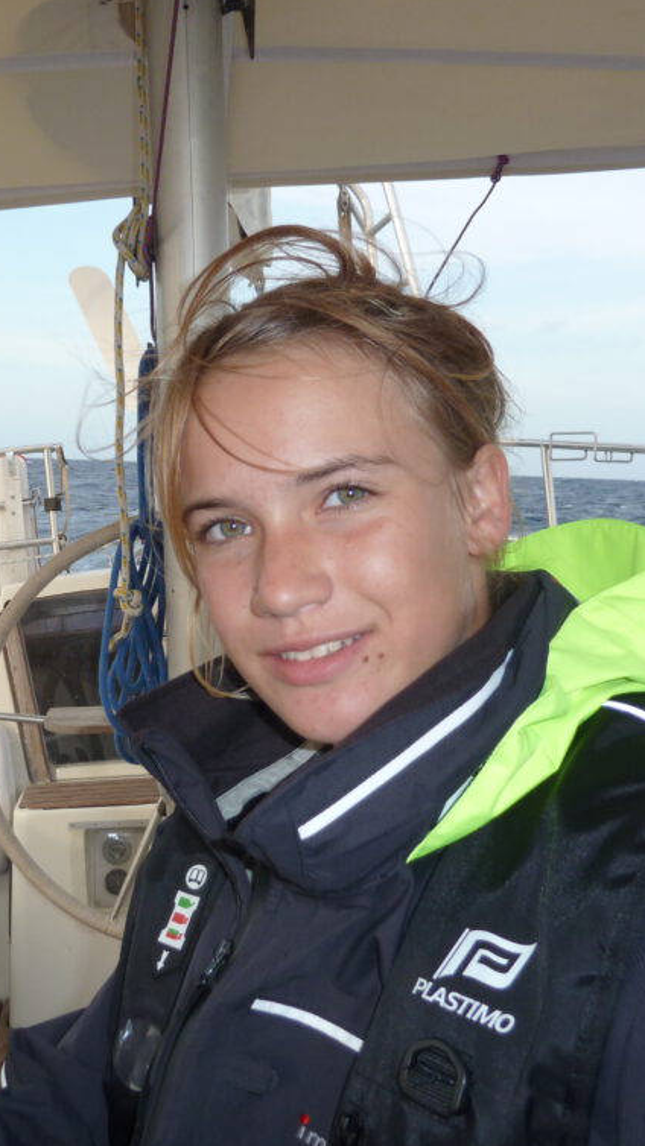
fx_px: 1125
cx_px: 126
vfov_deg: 54.0
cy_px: 579
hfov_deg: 31.2
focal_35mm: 37
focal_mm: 4.1
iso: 100
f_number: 3.3
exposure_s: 1/250
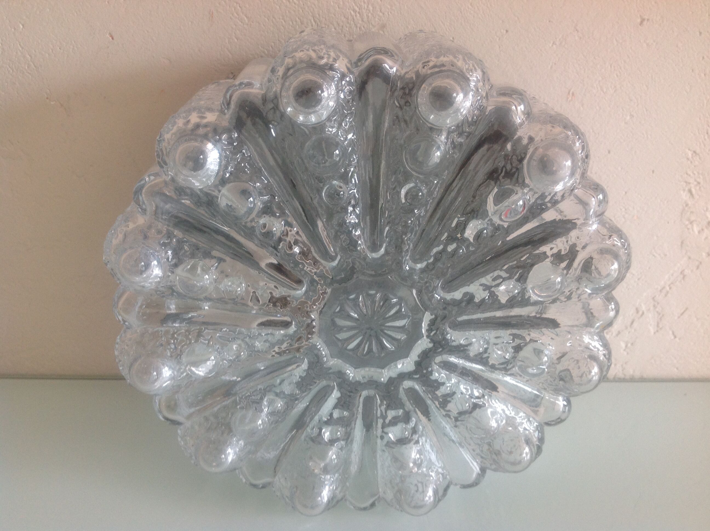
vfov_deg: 40.6
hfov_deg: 52.7
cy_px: 266
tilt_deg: -23.2
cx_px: 355
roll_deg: -2.7
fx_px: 717
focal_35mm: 35
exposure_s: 1/60
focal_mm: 4.28
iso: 64
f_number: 2.4
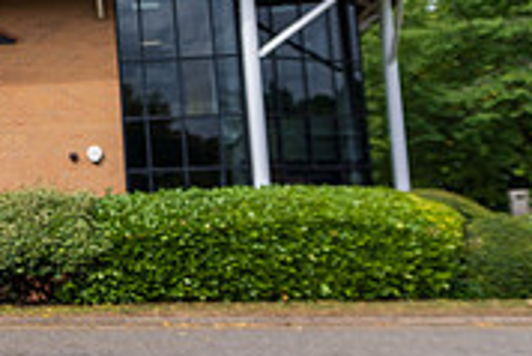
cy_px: 43
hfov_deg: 22.8
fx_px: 1154
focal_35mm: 78
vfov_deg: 17.3
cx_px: -182
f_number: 5
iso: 100
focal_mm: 16
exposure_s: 1/640
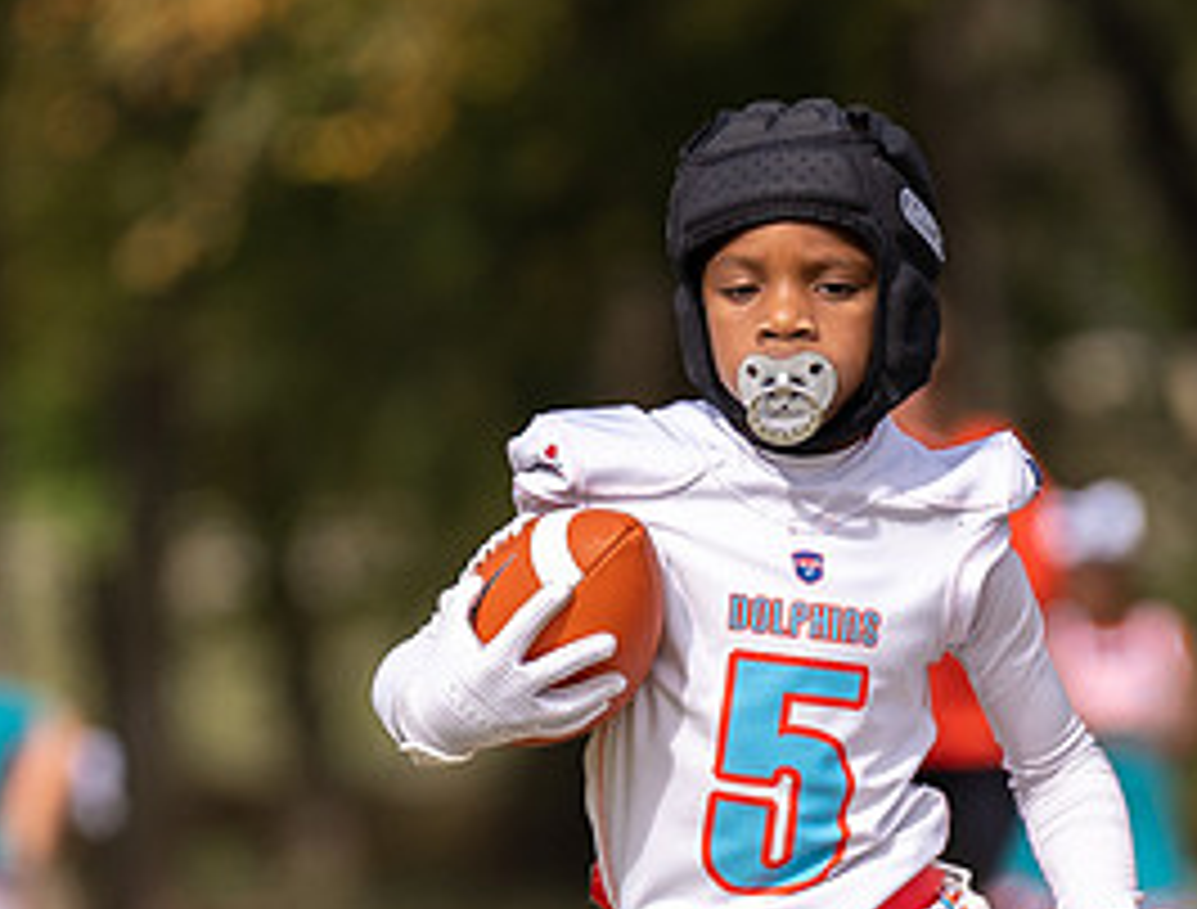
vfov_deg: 1.6
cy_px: 1087
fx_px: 33138
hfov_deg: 2.1
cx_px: 582
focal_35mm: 954
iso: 100
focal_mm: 200
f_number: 2.8
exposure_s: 1/2000
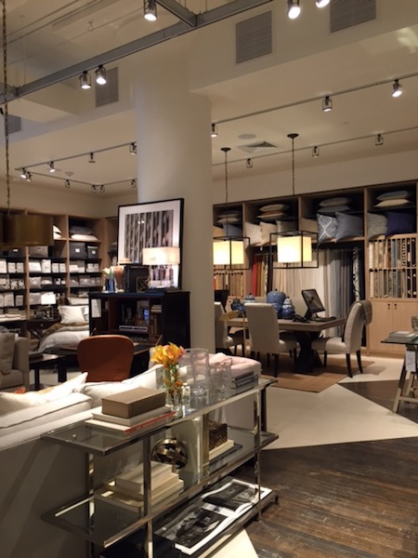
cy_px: 279
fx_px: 467
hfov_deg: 48.2
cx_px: 209
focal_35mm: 29
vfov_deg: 61.7
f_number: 2.2
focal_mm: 4.15
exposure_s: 1/30
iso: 64
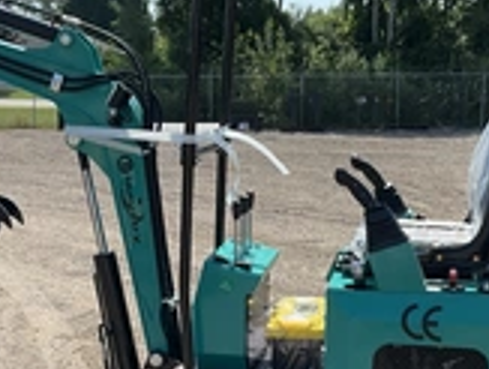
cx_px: 192
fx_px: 1005
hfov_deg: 27.3
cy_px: 231
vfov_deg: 20.8
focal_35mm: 71
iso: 25
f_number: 1.8
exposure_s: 1/1221
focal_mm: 3
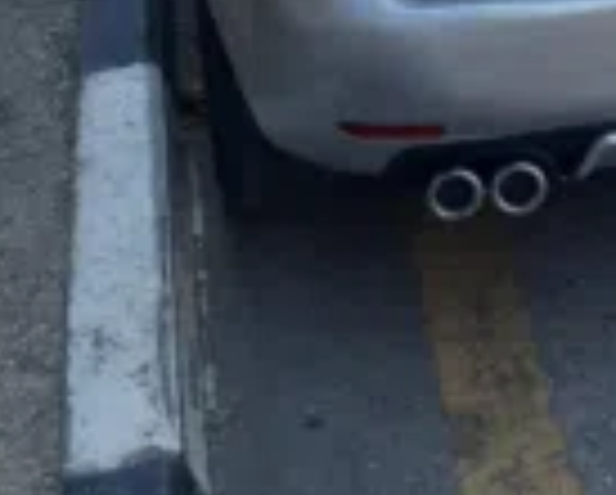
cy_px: -162
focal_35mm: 74
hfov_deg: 24.5
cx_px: 612
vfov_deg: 19.1
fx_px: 1351
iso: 40
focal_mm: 3.92
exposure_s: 1/549
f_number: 1.7
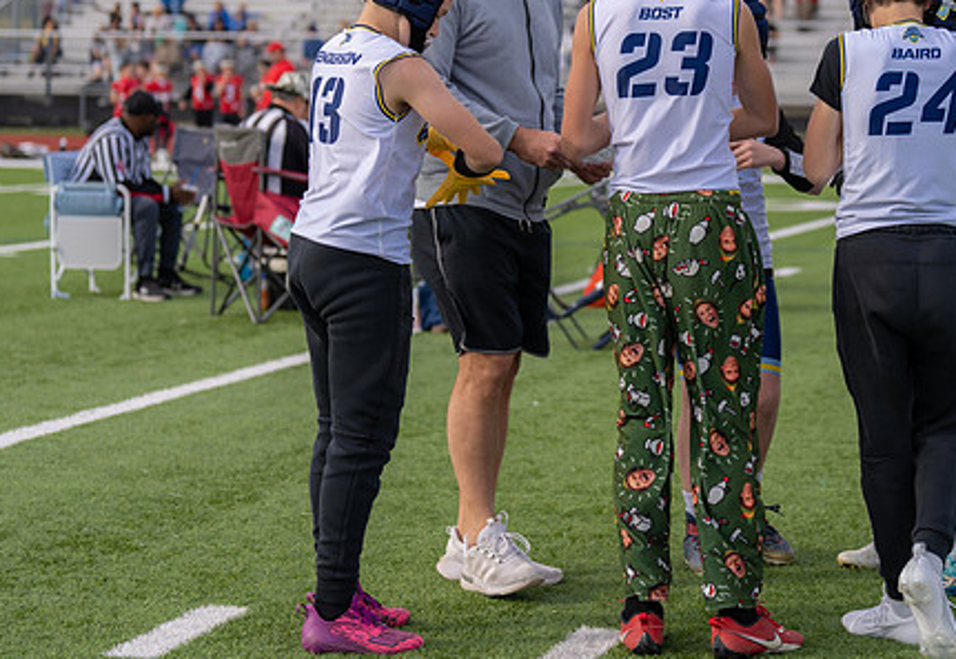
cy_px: 191
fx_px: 2951
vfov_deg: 12.7
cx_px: 694
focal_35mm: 110
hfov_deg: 18.3
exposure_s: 1/1000
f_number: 2.8
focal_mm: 70
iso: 100
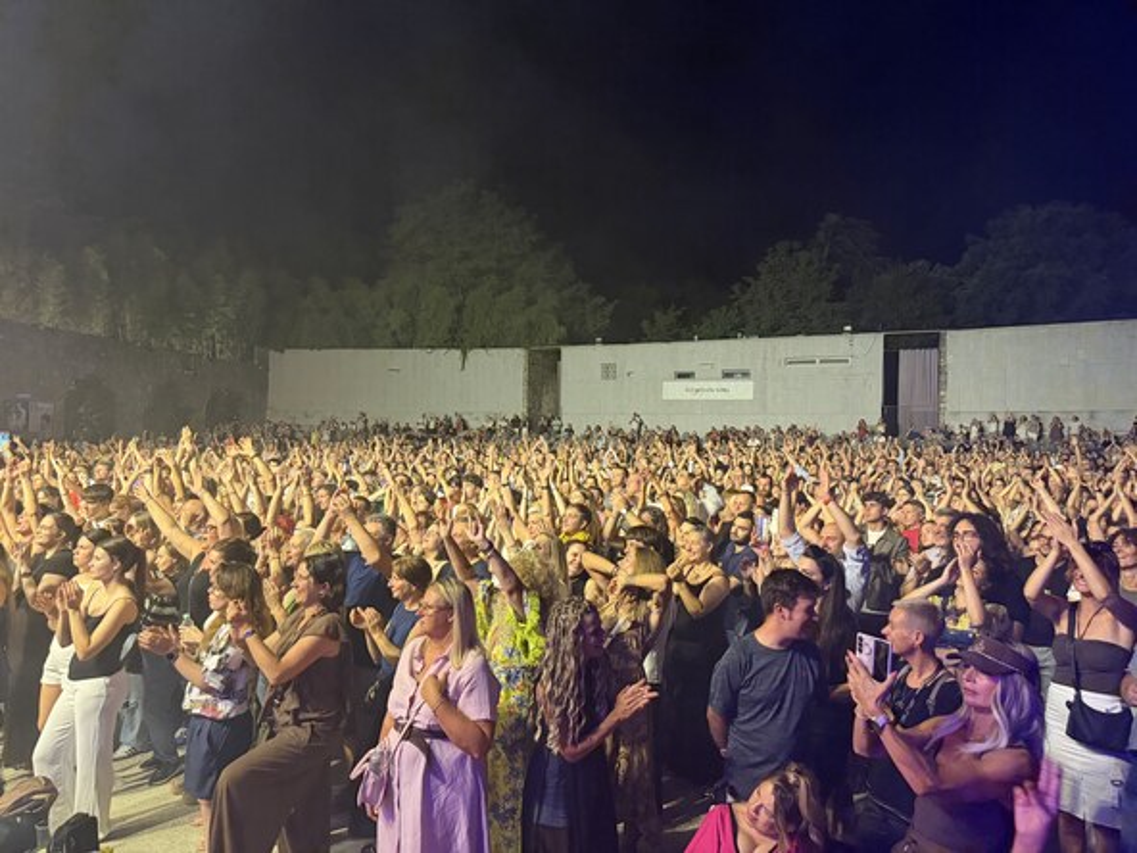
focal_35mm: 24
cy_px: 426
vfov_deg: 56.8
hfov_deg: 71.6
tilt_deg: +1.4
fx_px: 788
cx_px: 568
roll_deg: -0.8
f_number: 1.78
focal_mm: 6.76
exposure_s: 1/46
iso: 800
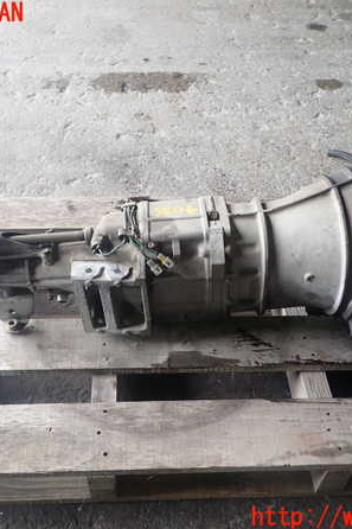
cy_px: 266
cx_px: 164
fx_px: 514
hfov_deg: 37.8
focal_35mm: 35
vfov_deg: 54.5
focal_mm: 4.5
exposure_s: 1/60
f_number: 2
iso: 100
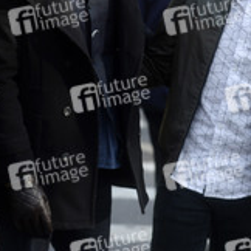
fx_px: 1354
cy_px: 56
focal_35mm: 165
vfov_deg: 10.6
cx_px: 68
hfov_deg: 10.6
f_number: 4
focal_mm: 70
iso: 500
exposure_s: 1/1600
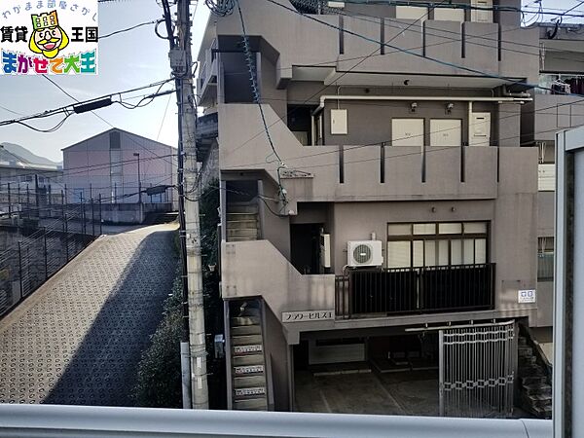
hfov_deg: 67.3
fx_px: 439
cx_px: 292
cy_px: 219
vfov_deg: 53.1
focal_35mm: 26
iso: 50
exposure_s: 1/4056
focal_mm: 4.25
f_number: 1.7
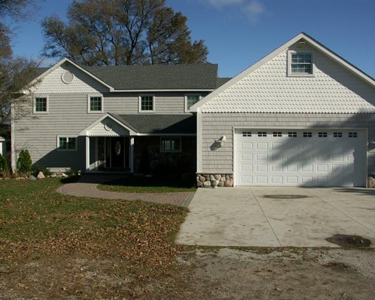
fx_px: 377
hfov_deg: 52.8
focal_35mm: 34
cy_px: 150
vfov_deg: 43.3
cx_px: 199
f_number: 4
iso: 100
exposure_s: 1/1600
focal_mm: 8.27
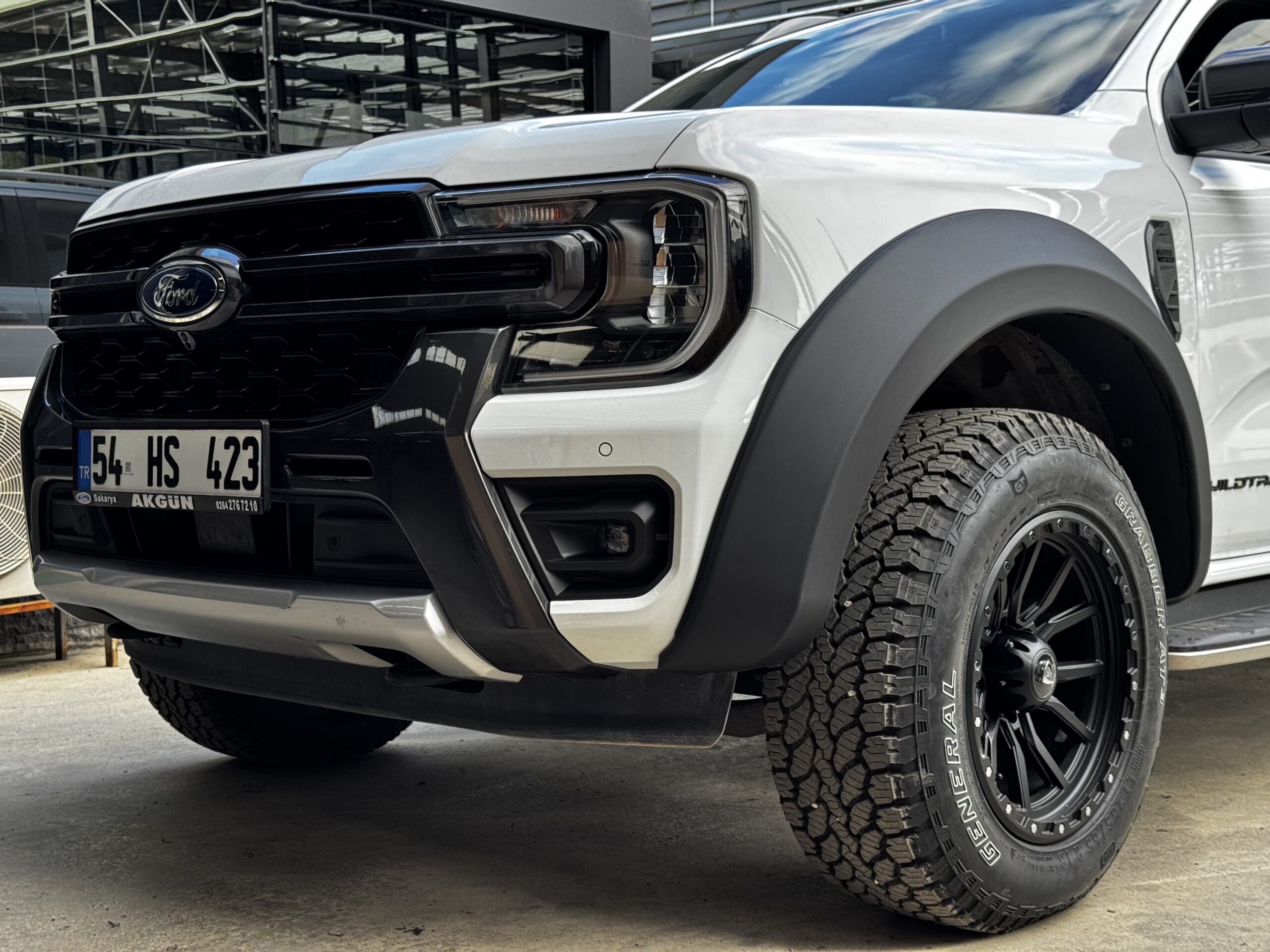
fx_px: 1761
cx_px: 635
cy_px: 476
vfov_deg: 30.3
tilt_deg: -3.8
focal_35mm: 48
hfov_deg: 39.7
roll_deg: +1.1
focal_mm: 6.76
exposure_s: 1/255
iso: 64
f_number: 1.78
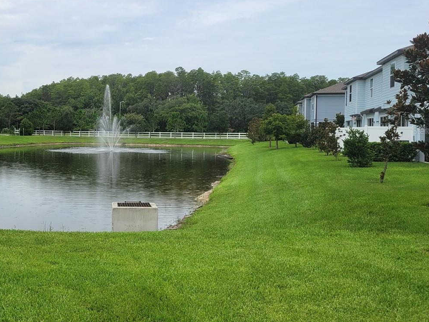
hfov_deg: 43.3
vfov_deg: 34.3
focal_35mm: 42
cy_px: 130
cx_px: 107
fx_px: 521
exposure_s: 1/2730
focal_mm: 5.4
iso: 40
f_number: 1.8
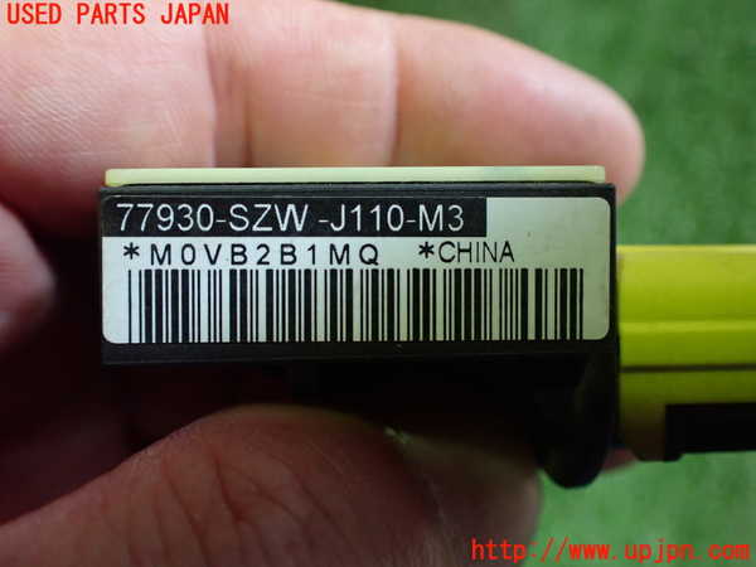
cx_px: 378
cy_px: 284
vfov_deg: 46.8
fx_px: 655
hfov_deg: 60.0
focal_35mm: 30
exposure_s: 1/100
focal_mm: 5.4
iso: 800
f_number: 2.3
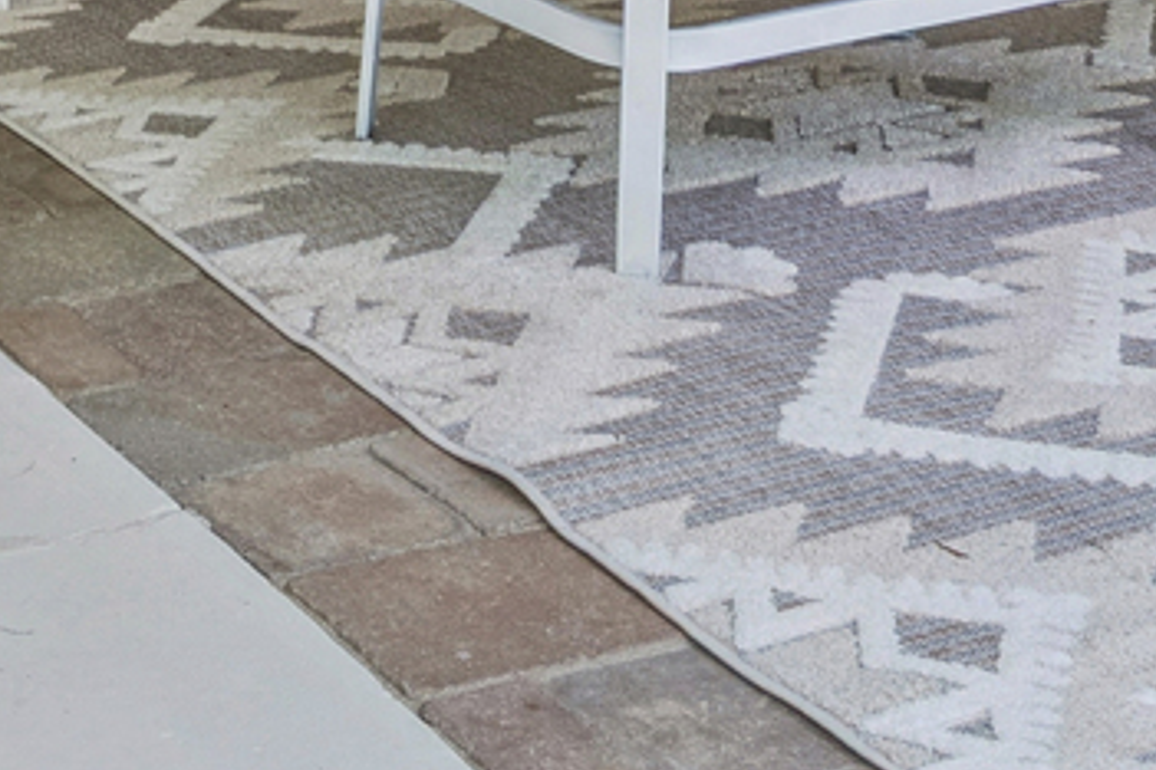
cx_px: 250
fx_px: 2665
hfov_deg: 24.1
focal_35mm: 83
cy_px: -740
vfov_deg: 14.0
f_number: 8
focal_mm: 12
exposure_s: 1/30
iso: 250
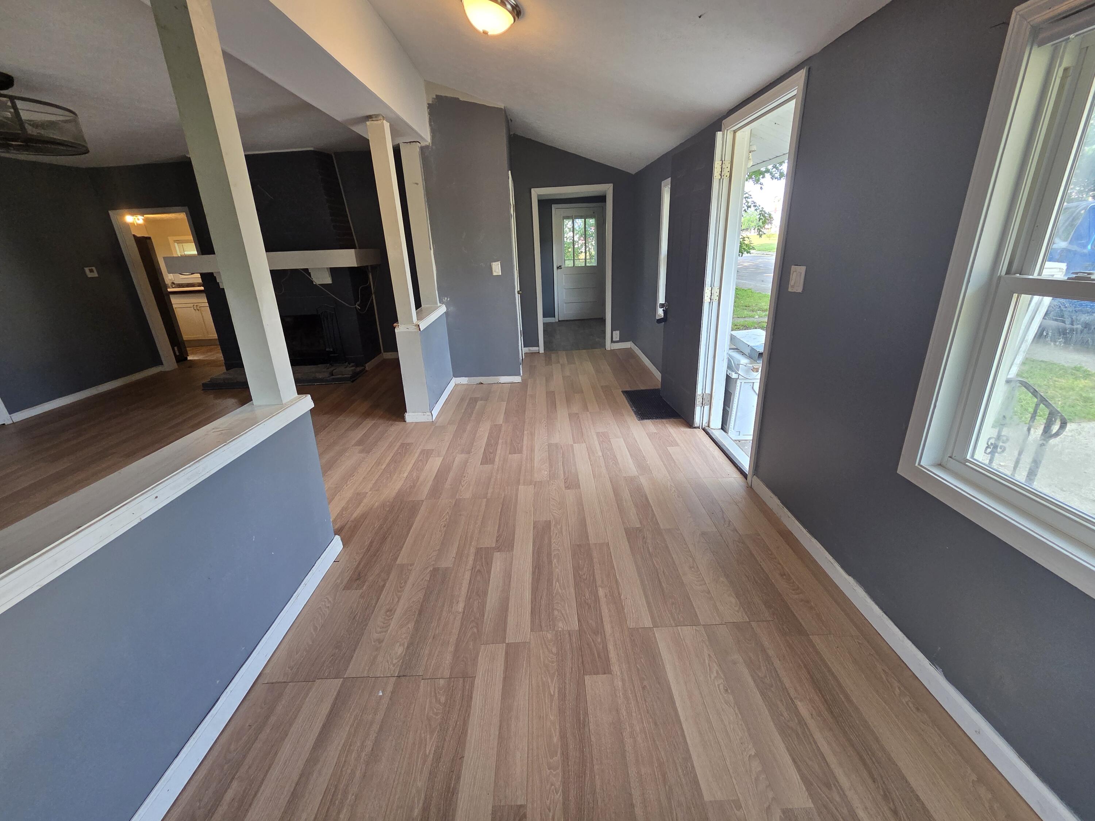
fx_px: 411
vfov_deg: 89.9
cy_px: 410
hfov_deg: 106.2
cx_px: 548
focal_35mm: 13
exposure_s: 1/120
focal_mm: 2.2
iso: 160
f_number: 2.2
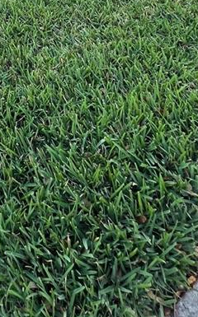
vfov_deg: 29.8
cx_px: -71
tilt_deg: -3.5
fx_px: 372
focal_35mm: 43
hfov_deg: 25.1
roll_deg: +4.1
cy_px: -147
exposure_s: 1/164
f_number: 1.8
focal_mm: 1.57
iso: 32
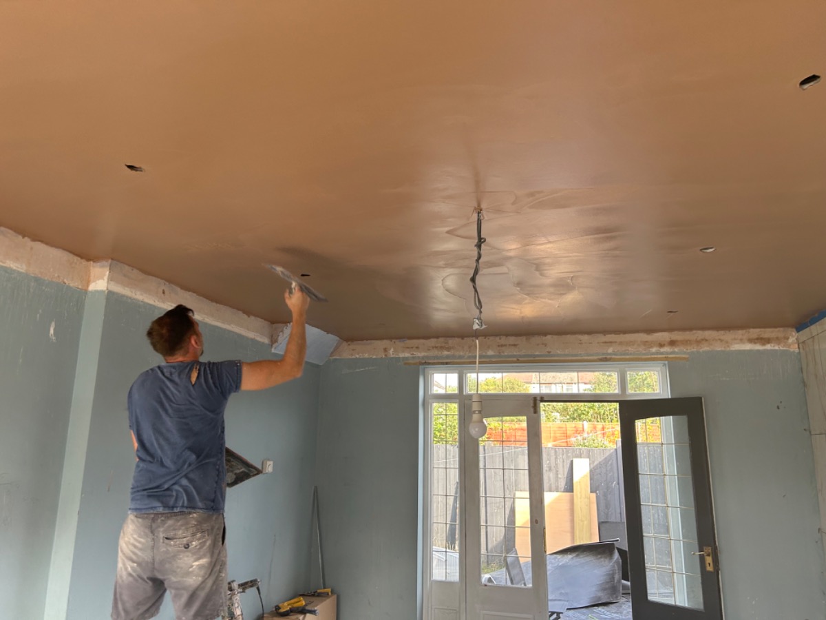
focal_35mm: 26
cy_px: 310
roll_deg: -0.6
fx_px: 620
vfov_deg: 53.1
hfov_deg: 67.3
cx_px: 413
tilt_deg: +13.8
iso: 64
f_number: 1.5
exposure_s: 1/126
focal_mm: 5.7
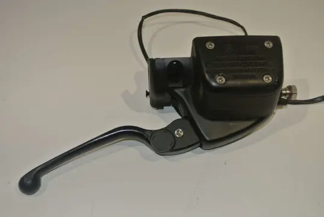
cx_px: 162
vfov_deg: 30.6
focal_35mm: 44
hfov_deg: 44.5
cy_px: 108
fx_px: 396
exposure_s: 1/60
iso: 200
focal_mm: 16.3
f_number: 4.2
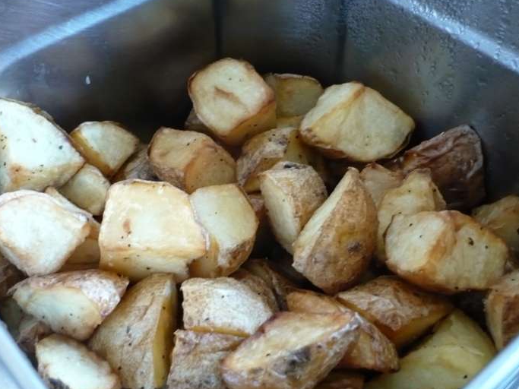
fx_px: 615
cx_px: 251
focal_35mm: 41
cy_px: 220
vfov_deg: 35.1
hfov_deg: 45.8
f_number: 2.8
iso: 200
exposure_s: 1/8
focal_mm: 5.8
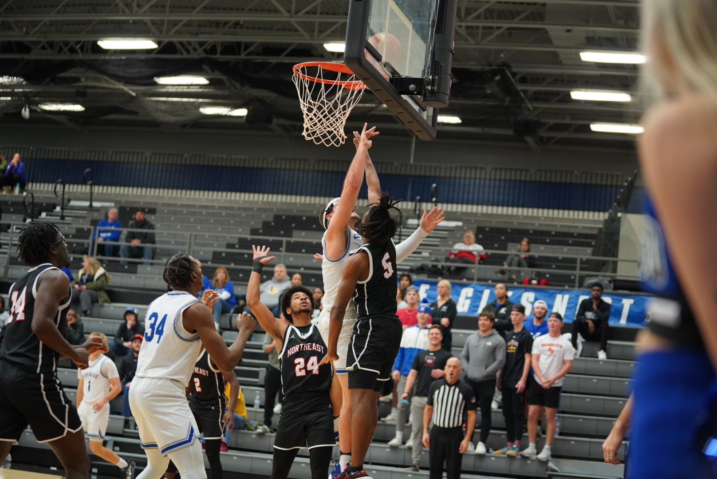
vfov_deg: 19.5
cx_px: 358
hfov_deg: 28.8
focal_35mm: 70
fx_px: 1395
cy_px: 240
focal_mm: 70
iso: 2500
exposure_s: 1/500
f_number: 2.8
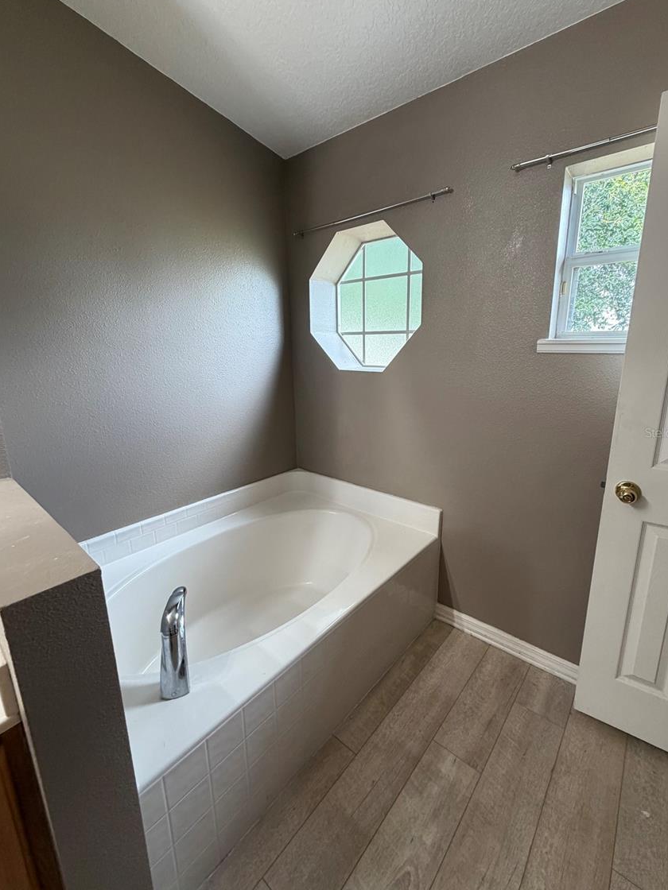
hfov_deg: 81.7
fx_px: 386
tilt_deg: -13.4
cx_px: 344
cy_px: 432
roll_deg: -0.2
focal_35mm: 15
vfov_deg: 98.1
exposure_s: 1/120
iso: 250
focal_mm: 2.22
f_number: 2.2
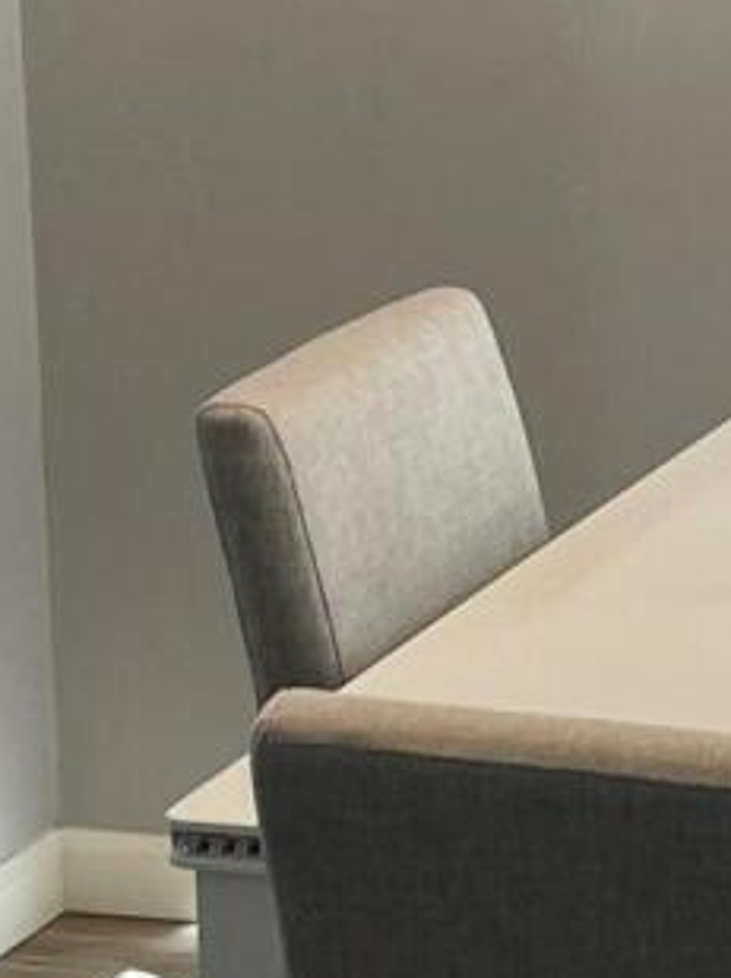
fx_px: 4571
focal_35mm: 162
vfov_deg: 12.1
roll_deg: +0.5
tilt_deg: -10.7
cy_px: 136
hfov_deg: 9.0
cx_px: 943
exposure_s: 1/60
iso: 80
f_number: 1.6
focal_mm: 5.1
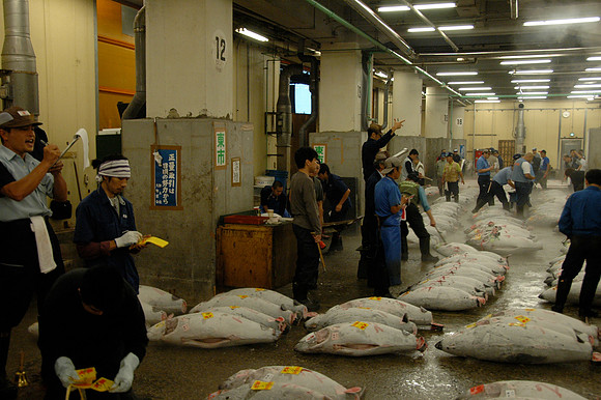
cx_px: 300
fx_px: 676
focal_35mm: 40
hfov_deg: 48.0
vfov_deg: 33.0
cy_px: 200
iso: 1000
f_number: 5.6
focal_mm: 27
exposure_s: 1/50
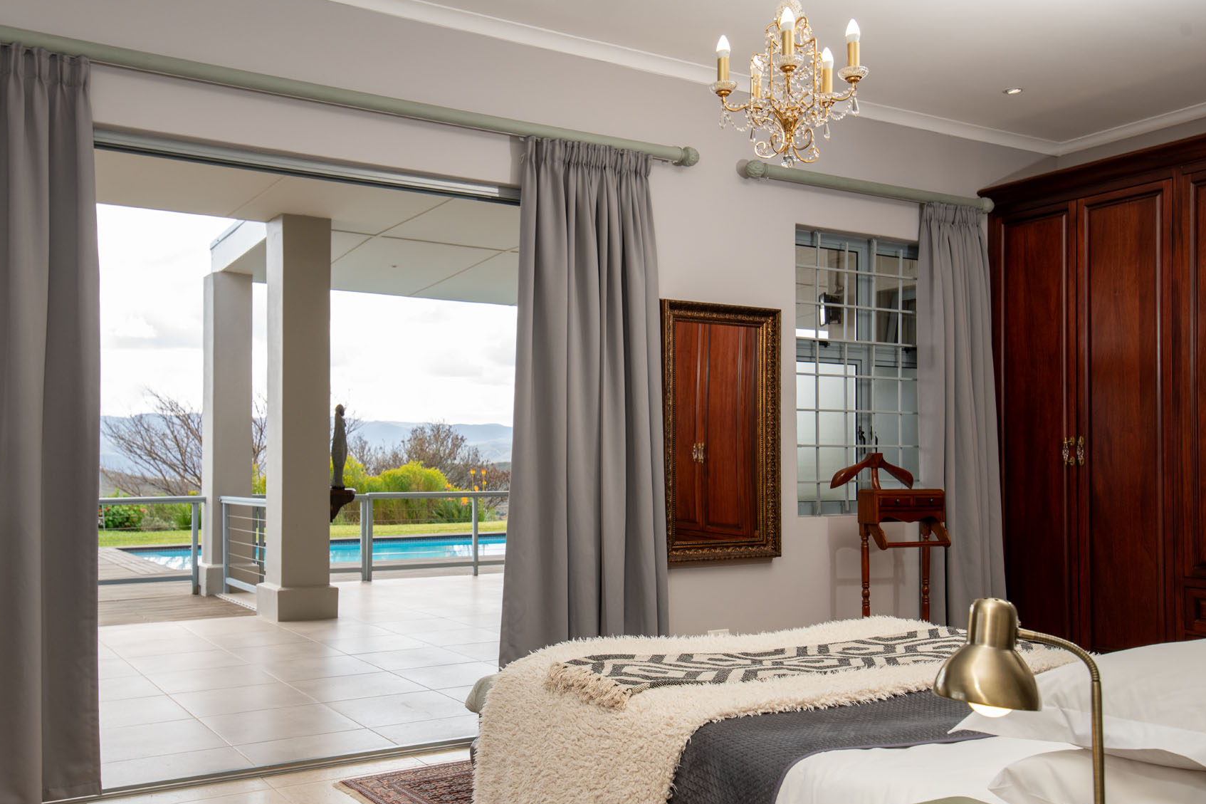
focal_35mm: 34
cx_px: 530
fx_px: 1139
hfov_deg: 55.6
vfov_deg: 38.8
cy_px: 450
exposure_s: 1/200
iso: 320
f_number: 7.1
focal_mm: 30
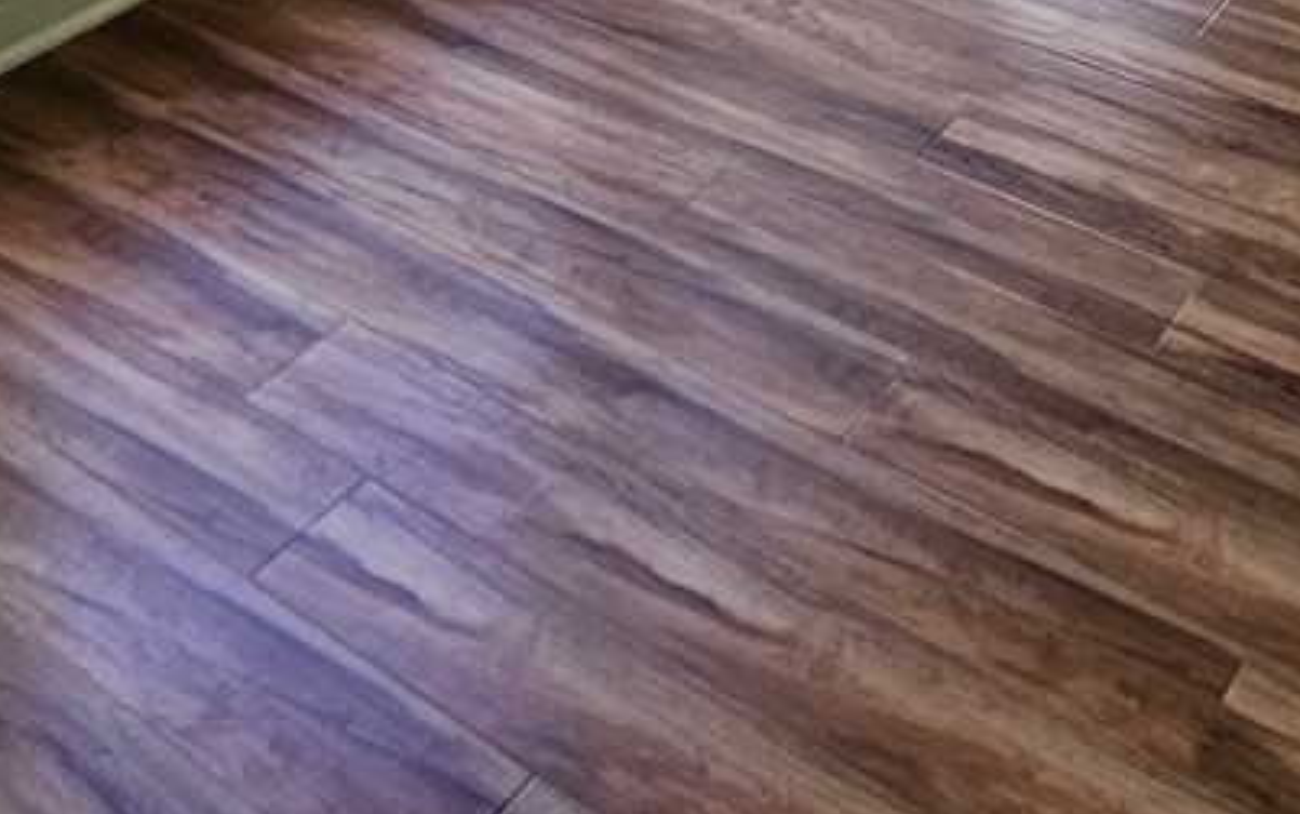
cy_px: -863
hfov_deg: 36.8
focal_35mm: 55
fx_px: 1949
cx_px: 554
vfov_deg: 16.8
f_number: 2.2
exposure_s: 1/207
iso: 125
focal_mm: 2.2
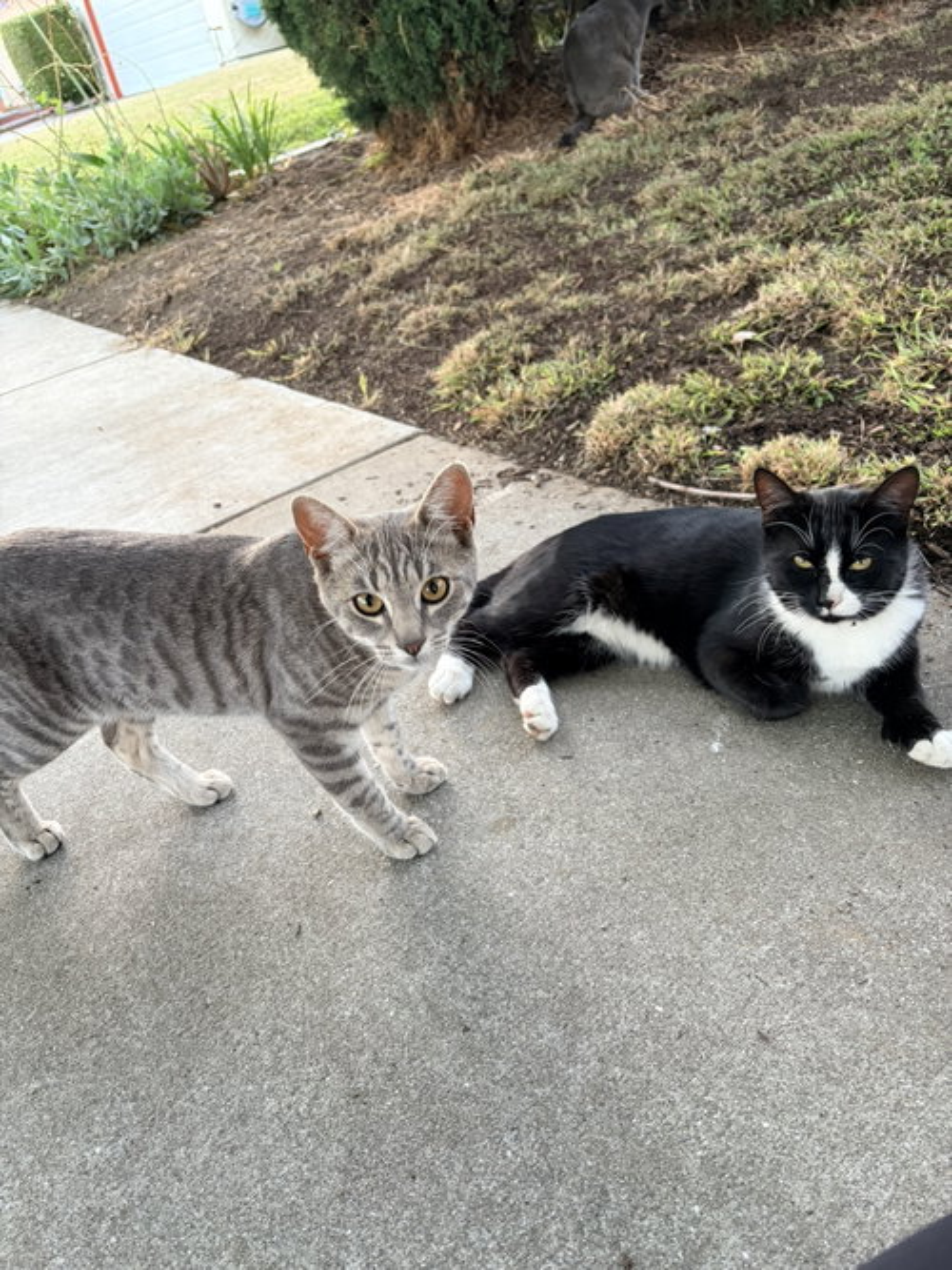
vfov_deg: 67.3
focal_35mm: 26
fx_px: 954
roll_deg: +13.3
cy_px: 635
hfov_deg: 53.0
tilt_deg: -31.1
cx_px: 476
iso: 200
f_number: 1.6
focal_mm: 5.96
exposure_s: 1/60
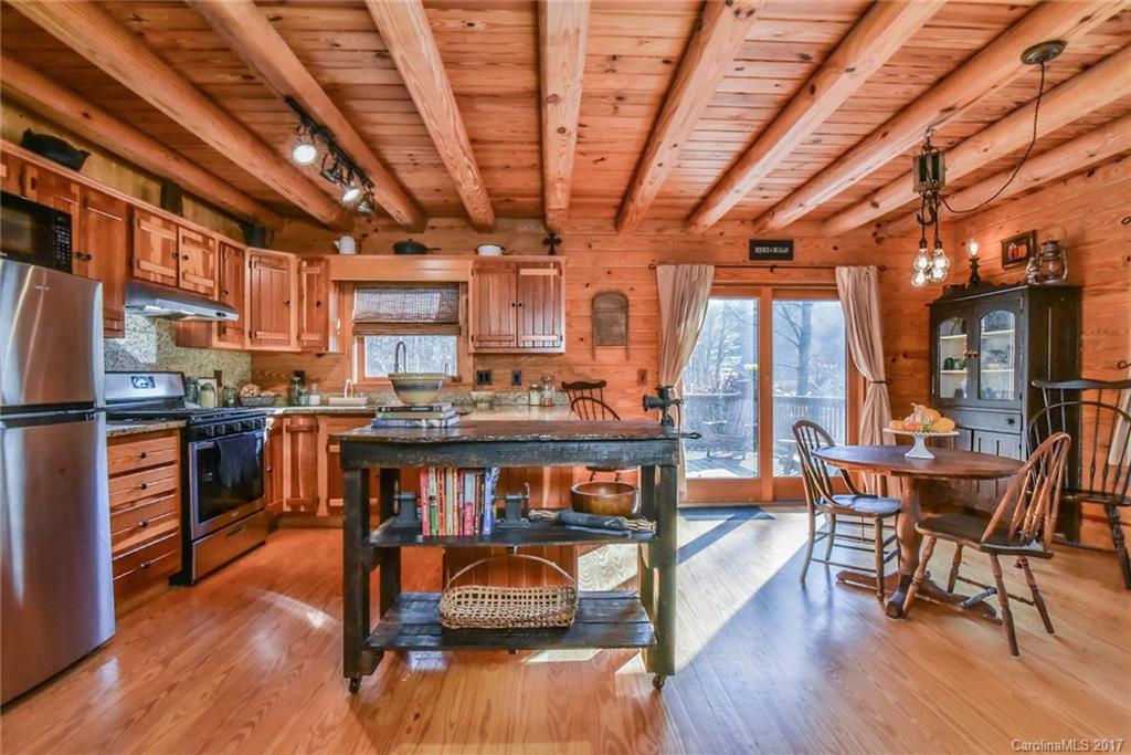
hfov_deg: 96.7
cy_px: 378
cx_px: 566
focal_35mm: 16
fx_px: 503
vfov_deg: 73.8
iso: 4000
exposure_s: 1/200
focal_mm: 16
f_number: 14
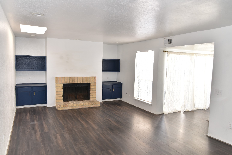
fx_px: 180
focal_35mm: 28
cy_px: 78
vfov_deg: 46.4
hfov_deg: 65.5
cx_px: 116
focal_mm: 28
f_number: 5.6
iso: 800
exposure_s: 1/125
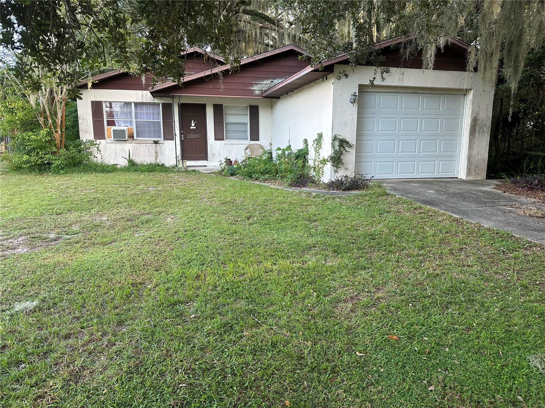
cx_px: 272
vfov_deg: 56.8
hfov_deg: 71.6
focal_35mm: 24
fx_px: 378
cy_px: 204
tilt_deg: -10.5
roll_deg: +0.0
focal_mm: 6.86
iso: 80
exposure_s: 1/121
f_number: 1.78
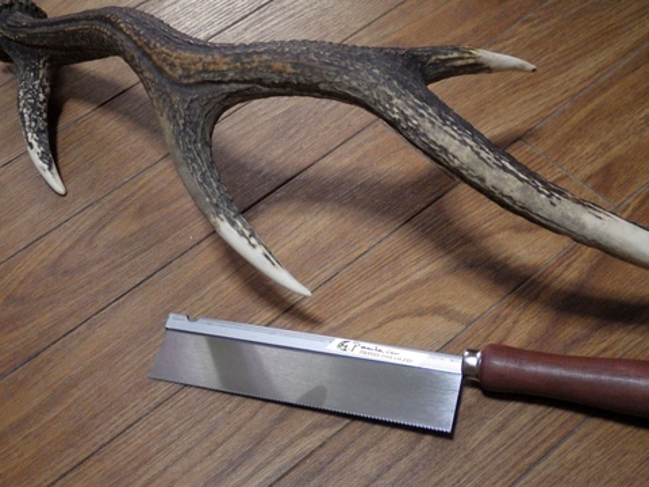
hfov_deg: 42.9
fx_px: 825
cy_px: 244
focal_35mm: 44
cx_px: 324
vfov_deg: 32.9
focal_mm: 7.9
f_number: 2.9
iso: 1250
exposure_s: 1/60
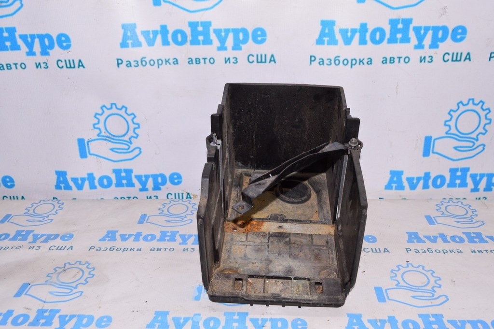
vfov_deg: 36.8
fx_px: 494
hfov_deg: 53.2
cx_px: 247
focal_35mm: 36
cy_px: 164
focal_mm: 24
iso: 1600
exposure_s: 1/200
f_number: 8
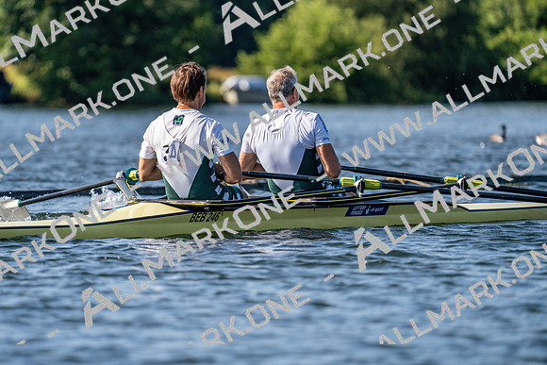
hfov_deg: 4.6
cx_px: 274
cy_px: 182
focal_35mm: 444
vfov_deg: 3.1
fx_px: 6748
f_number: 6.3
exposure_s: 1/1600
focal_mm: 444
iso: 320
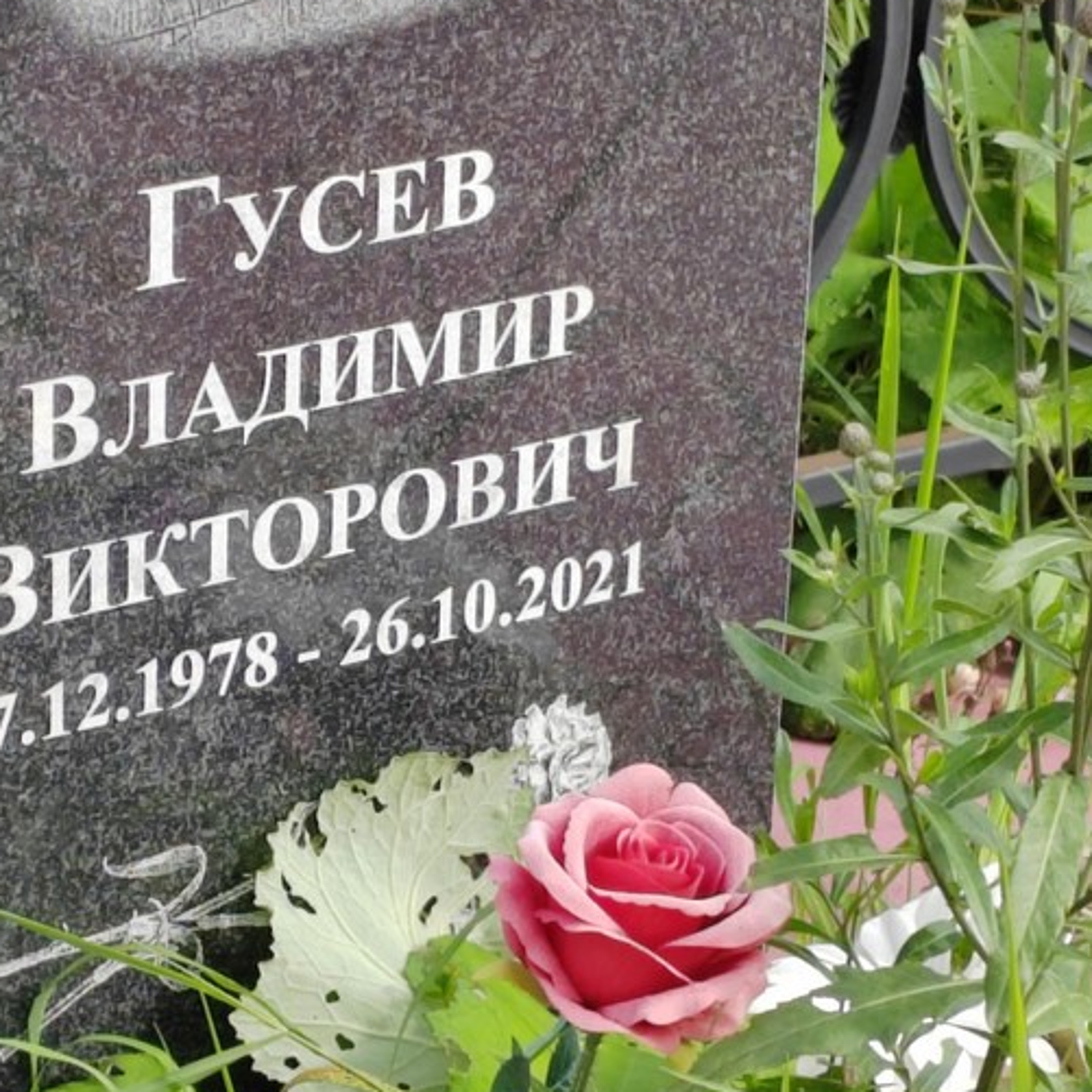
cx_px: 303
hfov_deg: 11.5
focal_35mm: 151
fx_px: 5389
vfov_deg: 11.6
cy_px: 551
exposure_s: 1/420
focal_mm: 5.52
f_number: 1.9
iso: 100
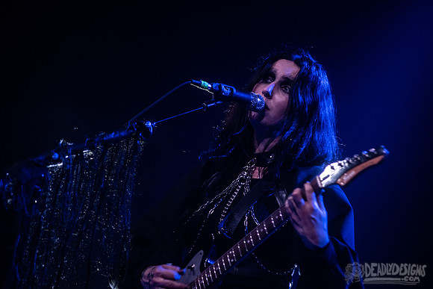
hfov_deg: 10.3
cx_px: 216
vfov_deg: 6.9
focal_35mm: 200
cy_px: 144
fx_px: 2406
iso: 3200
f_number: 2.8
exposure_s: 1/100
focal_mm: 200
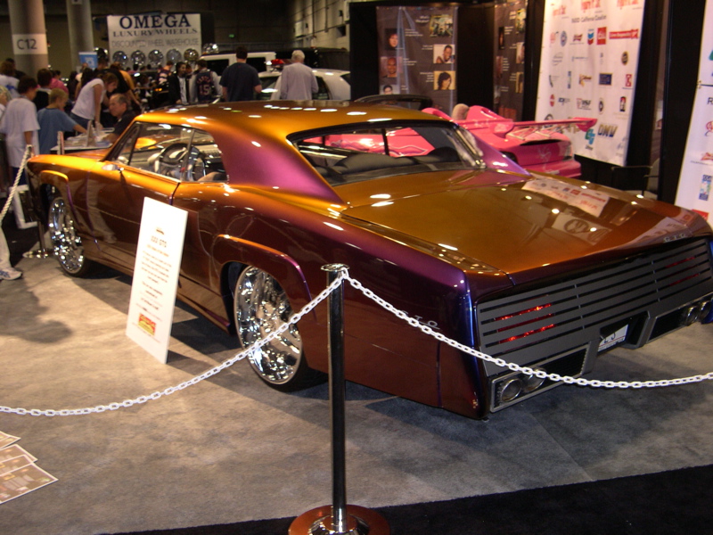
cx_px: 356
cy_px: 268
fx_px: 783
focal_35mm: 38
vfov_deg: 37.7
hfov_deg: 49.0
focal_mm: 8
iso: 144
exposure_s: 1/30
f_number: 2.8
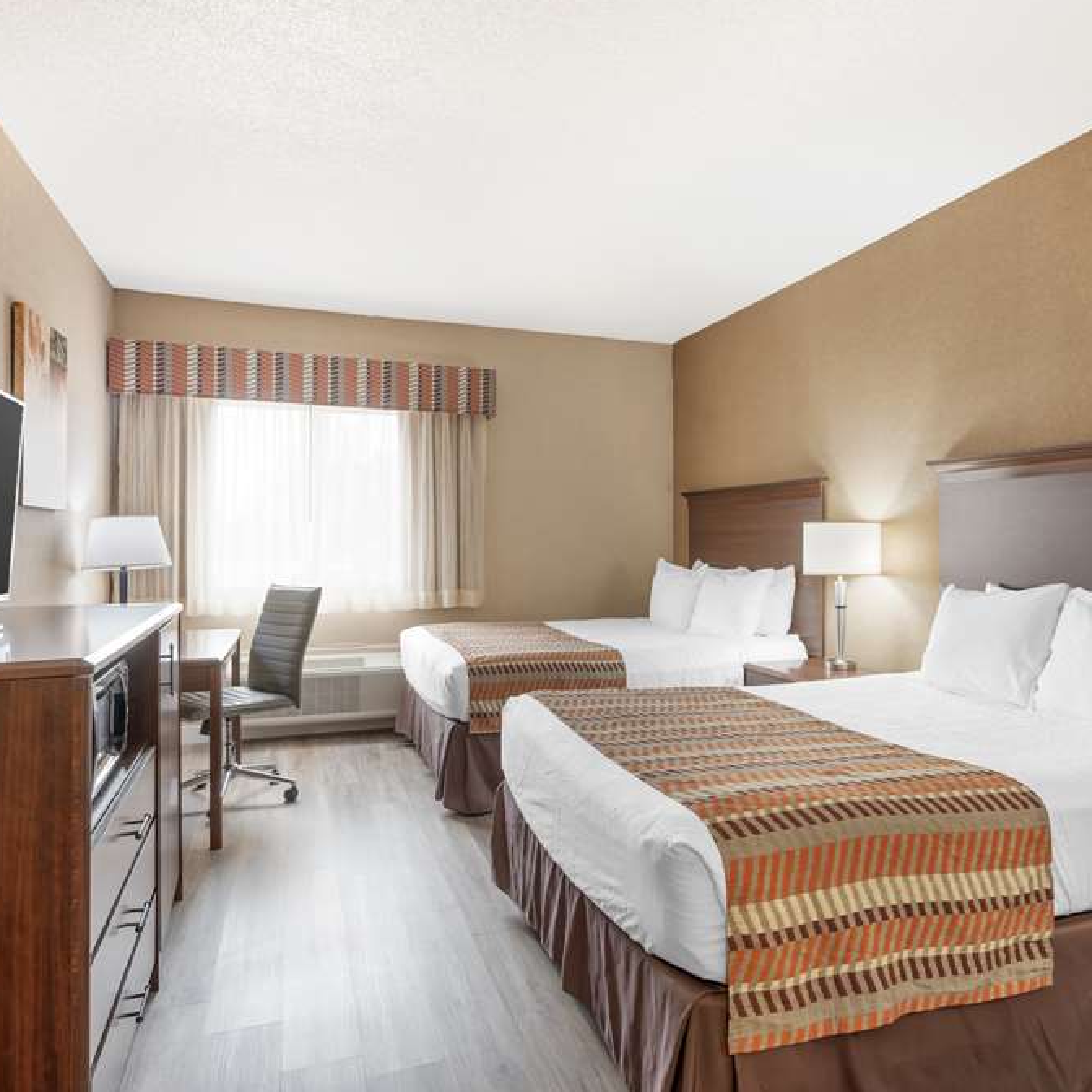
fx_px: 785
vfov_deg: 69.6
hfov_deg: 69.6
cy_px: 542
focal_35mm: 22
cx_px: 575
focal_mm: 17
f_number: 10
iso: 200
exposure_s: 1/25
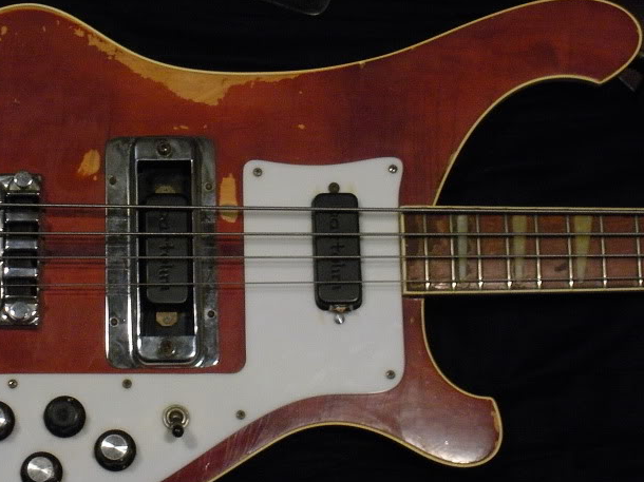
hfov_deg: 23.3
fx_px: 1562
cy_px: 253
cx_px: 257
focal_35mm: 84
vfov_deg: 17.6
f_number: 4.6
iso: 400
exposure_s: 1/10.5
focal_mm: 11.2
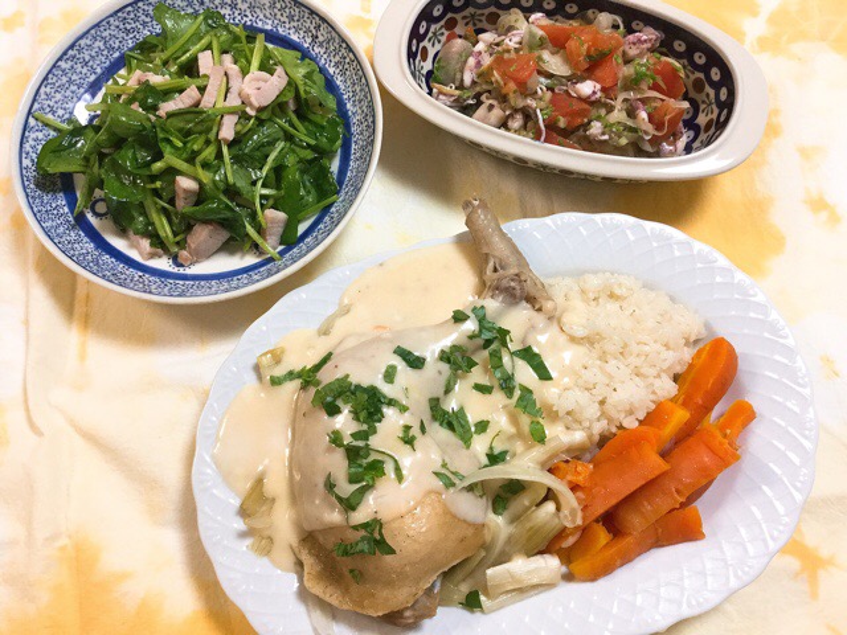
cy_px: 318
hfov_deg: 58.4
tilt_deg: -73.4
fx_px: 759
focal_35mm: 31
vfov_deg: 45.4
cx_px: 424
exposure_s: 1/30
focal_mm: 3.3
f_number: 2.4
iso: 100
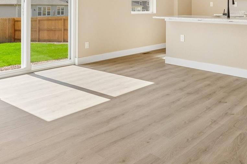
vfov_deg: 34.8
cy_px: 6
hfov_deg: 54.1
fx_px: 241
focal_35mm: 35
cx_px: 143
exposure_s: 1/90
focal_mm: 11
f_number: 8
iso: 100
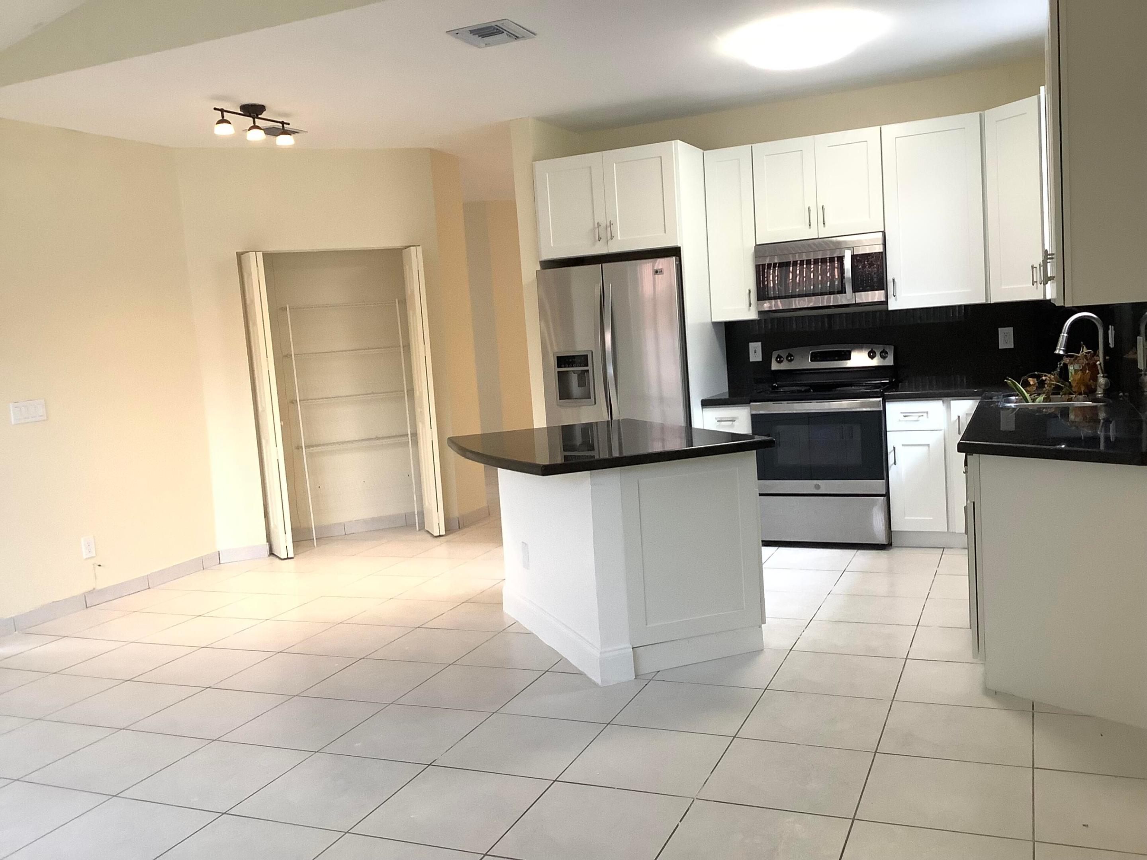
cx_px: 574
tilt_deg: -6.4
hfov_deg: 58.4
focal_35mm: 31
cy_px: 430
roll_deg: +3.2
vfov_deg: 45.4
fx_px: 1027
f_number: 2.4
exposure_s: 1/60
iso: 200
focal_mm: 3.3
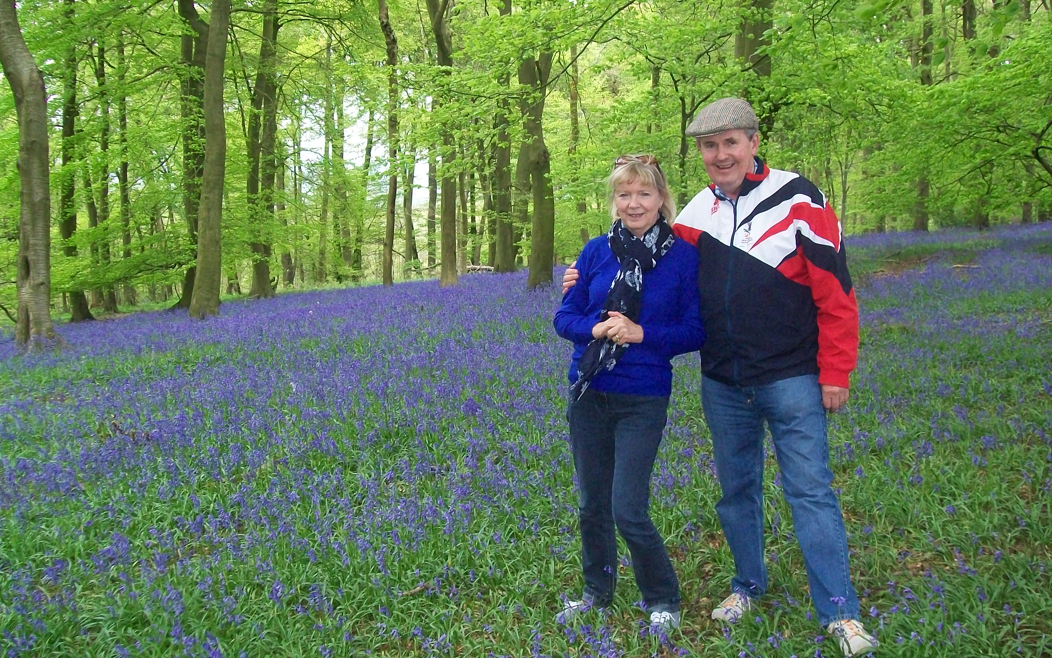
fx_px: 1118
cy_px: 298
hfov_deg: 50.4
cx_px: 517
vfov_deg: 32.7
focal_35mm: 39
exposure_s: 1/60
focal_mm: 6
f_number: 2.7
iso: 160
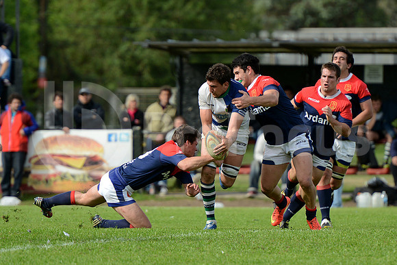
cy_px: 132
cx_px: 198
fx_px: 2978
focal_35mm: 270
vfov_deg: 5.1
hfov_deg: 7.6
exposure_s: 1/1000
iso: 400
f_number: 4
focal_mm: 270
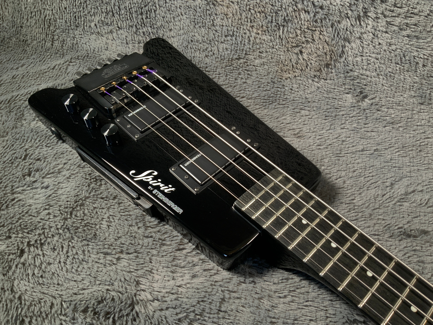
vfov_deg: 48.2
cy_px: 162
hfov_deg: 61.7
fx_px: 363
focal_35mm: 29
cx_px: 216
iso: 64
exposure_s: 1/62
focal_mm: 3
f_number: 1.8
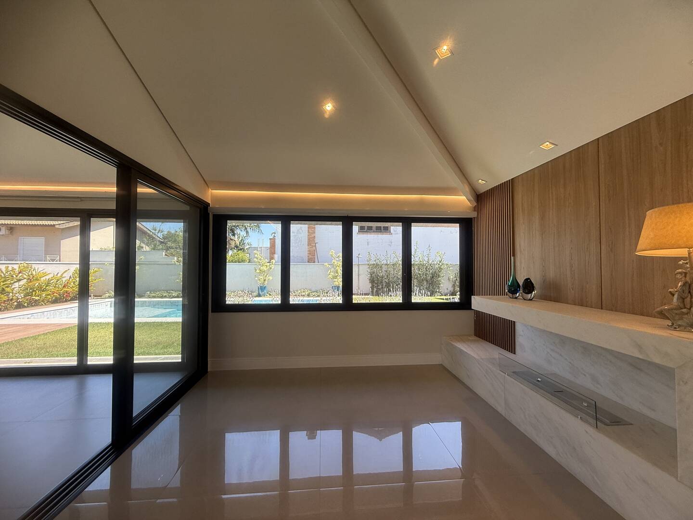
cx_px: 346
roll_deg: -0.8
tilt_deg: +0.8
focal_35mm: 14
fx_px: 280
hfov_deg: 102.1
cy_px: 260
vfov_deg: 85.7
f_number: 2.2
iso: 50
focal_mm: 2.22
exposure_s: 1/236
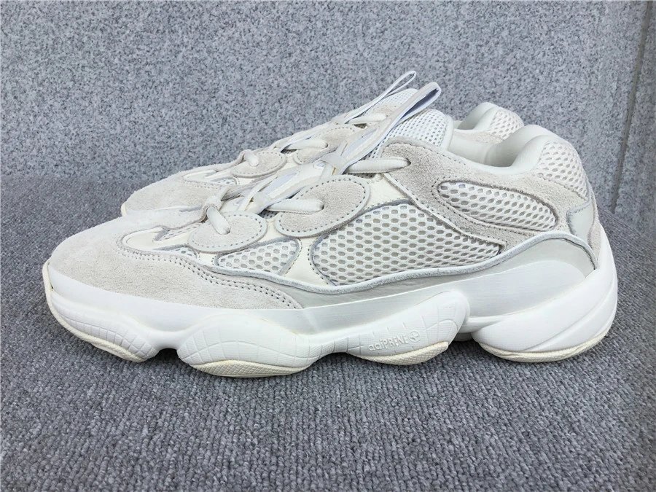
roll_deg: -0.3
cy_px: 246
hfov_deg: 58.4
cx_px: 328
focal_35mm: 31
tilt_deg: -20.3
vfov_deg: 45.4
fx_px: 587
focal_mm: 3.3
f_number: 2.4
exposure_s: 1/604
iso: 25
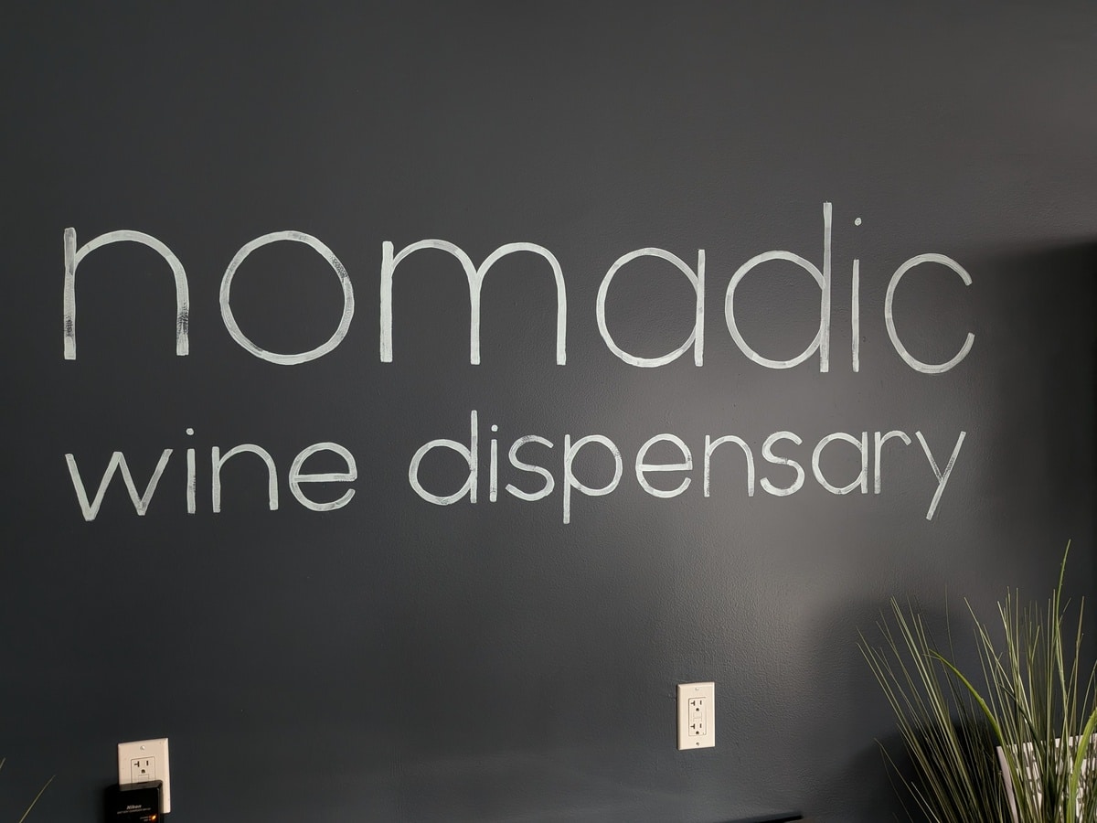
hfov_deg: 71.6
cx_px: 548
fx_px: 761
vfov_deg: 56.8
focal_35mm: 24
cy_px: 412
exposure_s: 1/23.8
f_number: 1.7
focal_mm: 4.53
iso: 227
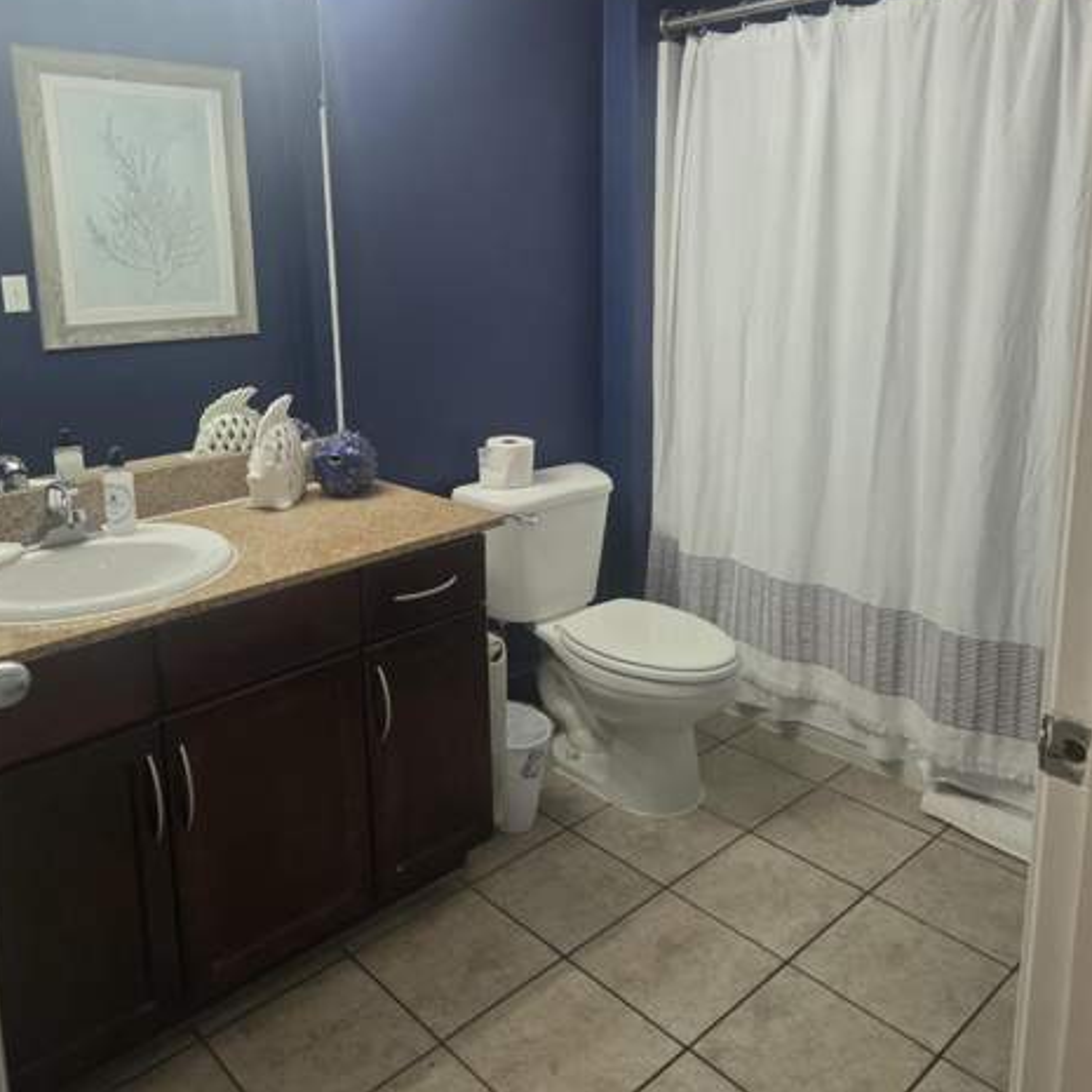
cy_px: 456
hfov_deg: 57.3
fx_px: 999
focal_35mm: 28
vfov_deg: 57.0
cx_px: 547
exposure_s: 1/120
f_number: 1.8
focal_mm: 5.4
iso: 125
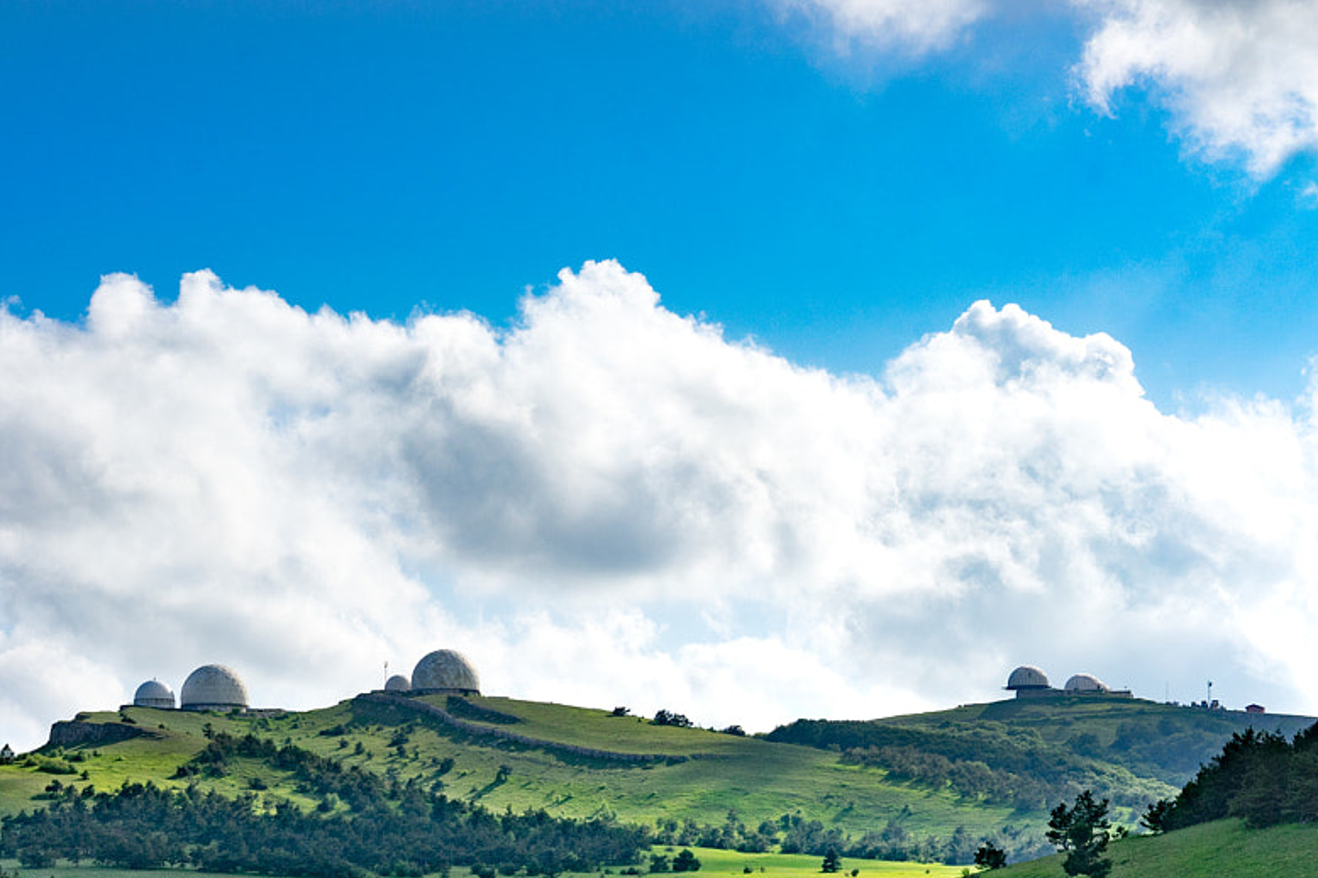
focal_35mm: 72
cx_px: 608
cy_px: 615
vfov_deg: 18.8
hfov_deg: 28.1
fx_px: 2635
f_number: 11
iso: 100
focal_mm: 35
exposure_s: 1/500
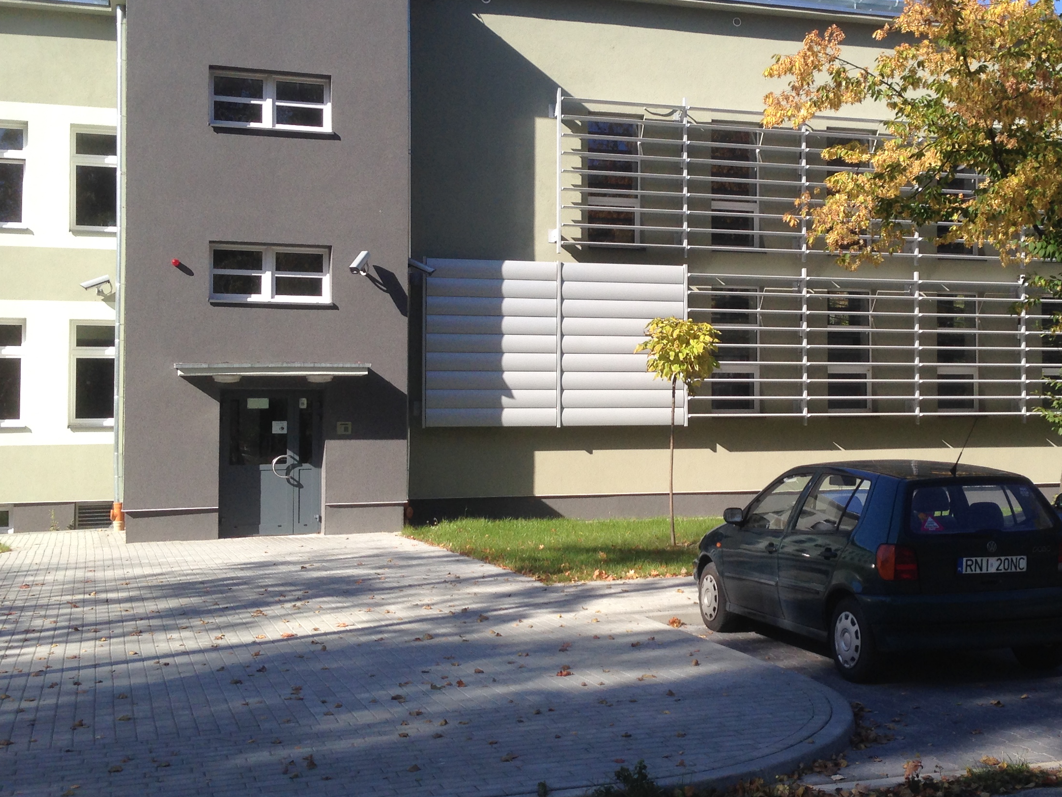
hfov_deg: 38.6
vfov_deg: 29.7
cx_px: 669
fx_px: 1503
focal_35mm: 49
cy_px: 405
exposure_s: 1/1004
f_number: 2.4
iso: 50
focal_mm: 4.12
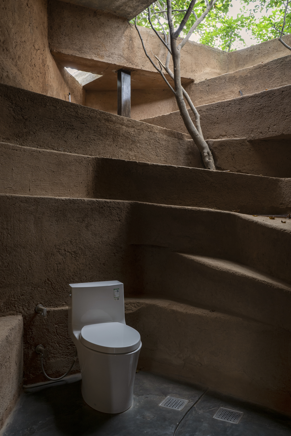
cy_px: 218
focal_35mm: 31
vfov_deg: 60.3
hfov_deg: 42.3
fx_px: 376
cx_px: 146
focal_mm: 31
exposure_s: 1/5
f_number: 8
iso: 400
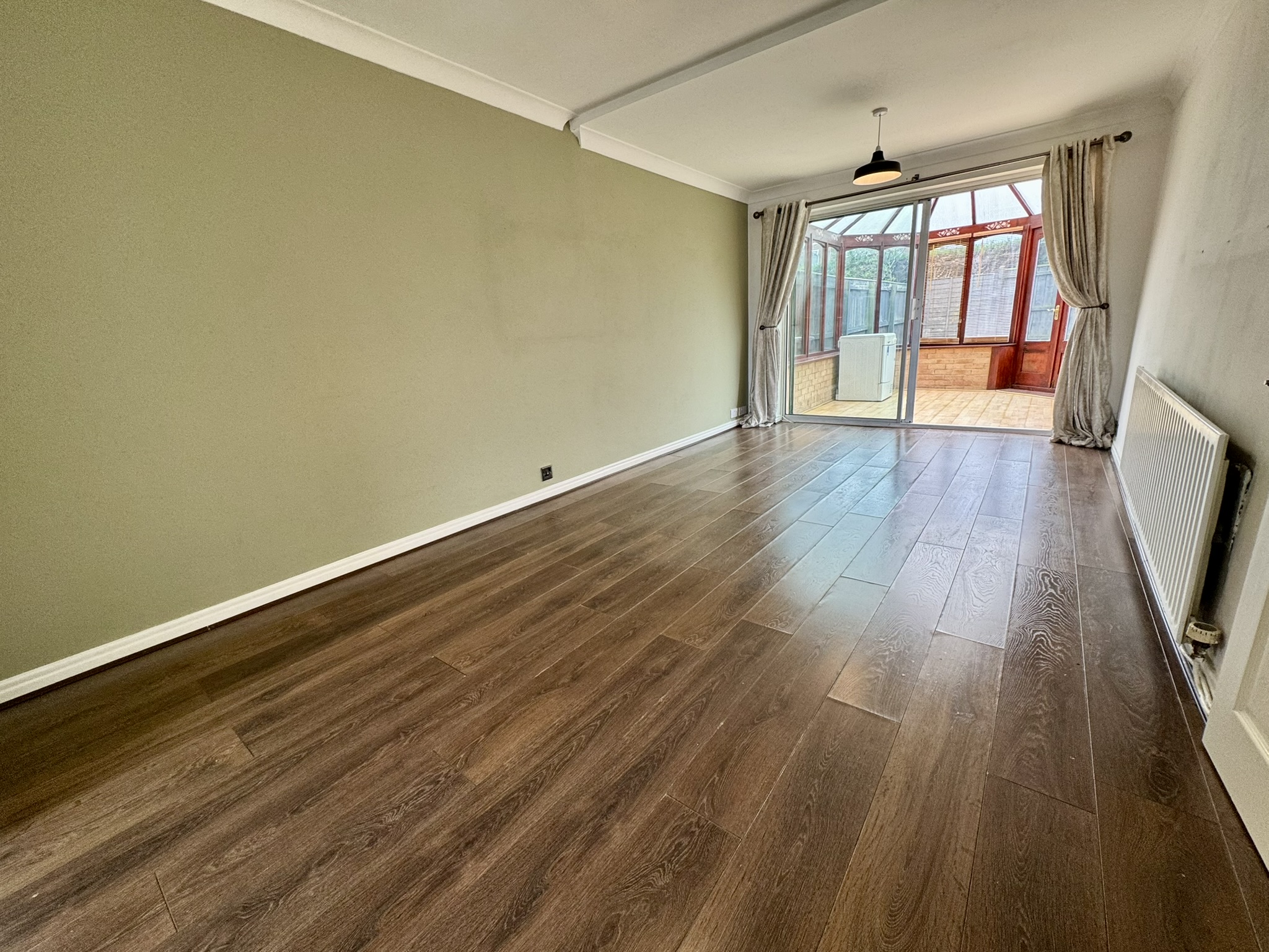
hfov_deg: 102.1
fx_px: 513
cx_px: 634
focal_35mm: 14
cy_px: 476
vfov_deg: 85.7
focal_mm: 2.22
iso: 100
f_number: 2.2
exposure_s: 1/100
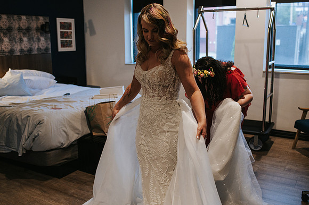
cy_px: 102
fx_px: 316
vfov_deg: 36.1
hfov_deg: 52.1
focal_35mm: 37
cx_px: 154
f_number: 2.8
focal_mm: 35
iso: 800
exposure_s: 1/250
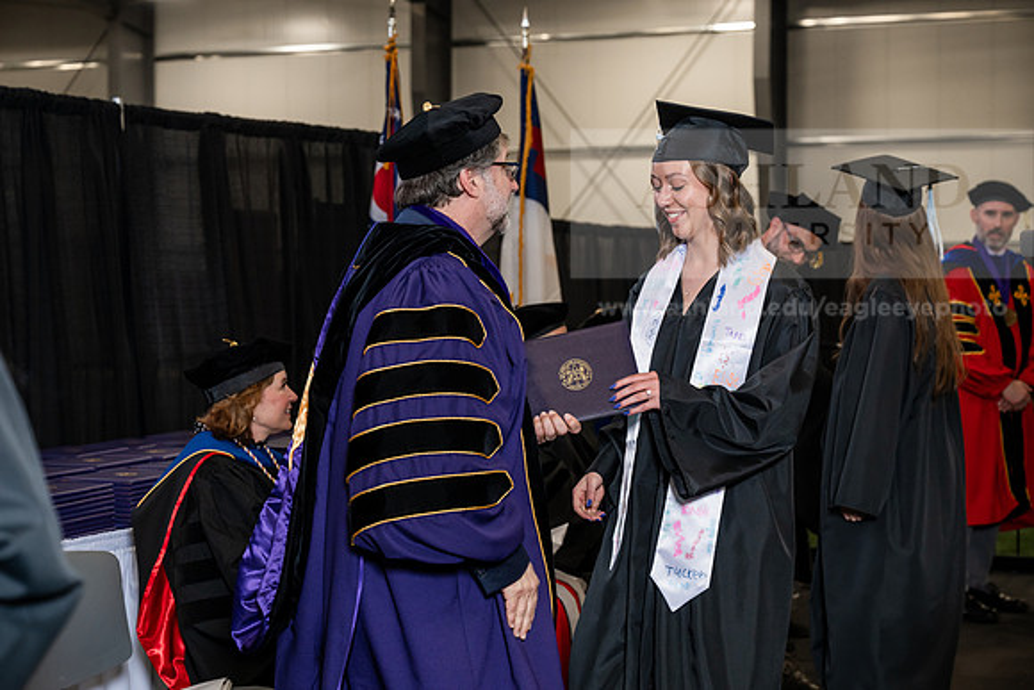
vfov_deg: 19.5
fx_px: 2011
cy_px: 345
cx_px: 517
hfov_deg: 28.8
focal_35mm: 70
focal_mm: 70
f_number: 5
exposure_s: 1/200
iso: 1250
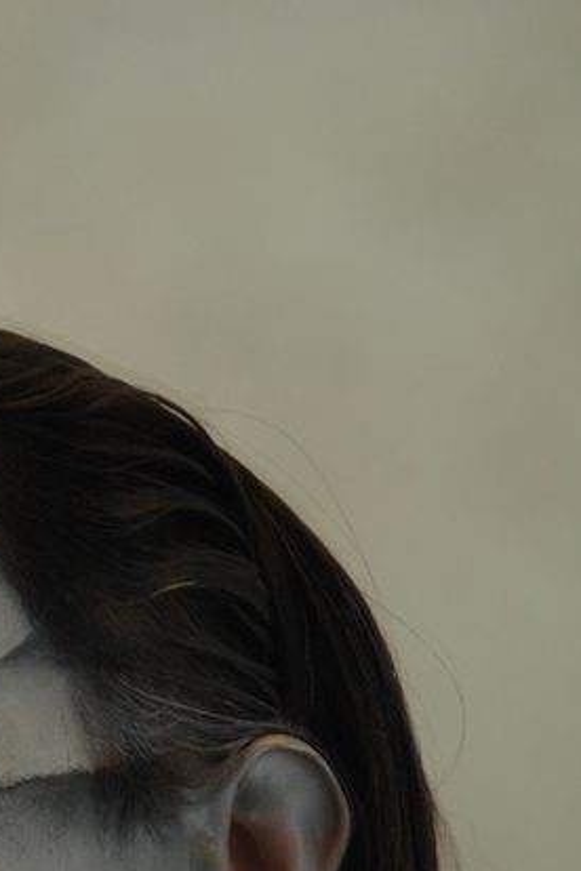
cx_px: -6
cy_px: 797
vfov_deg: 10.4
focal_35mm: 196
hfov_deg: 7.0
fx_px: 4744
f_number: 5
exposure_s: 1/100
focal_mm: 60
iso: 400
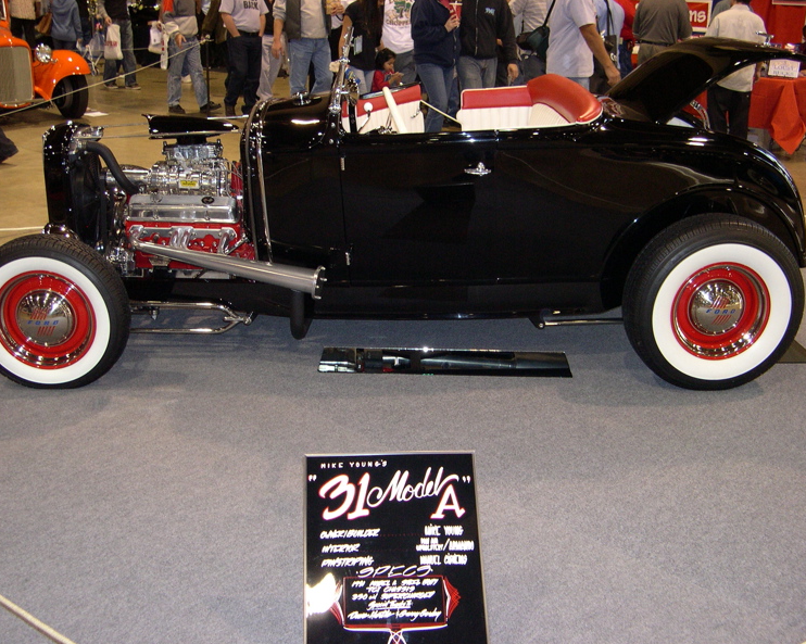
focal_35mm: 40
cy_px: 319
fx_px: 954
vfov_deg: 37.3
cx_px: 399
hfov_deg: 45.8
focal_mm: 8
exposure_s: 1/60
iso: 252
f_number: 2.8
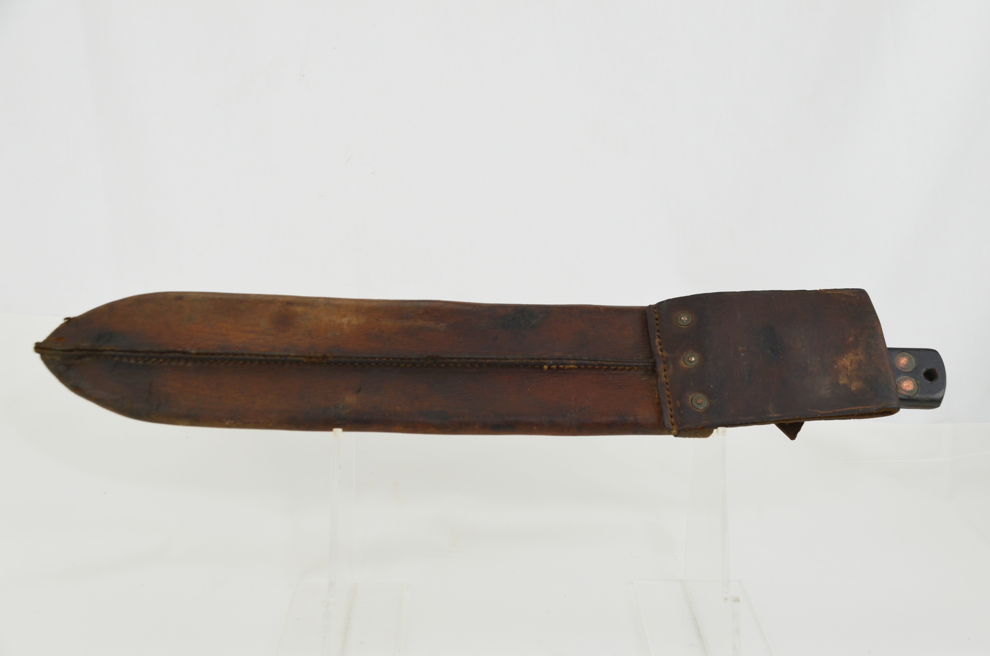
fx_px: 1317
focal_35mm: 48
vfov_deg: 28.0
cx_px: 495
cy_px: 328
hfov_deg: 41.2
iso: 250
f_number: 5.6
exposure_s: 1/125
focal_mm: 32
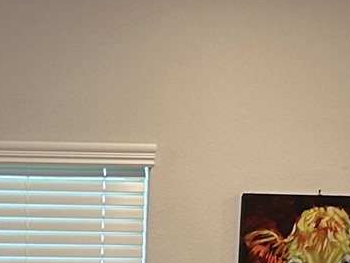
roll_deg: -0.4
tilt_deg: -5.7
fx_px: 1538
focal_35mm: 152
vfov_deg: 9.3
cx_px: -30
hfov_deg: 12.8
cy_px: 468
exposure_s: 1/60
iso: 160
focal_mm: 5.7
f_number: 1.5
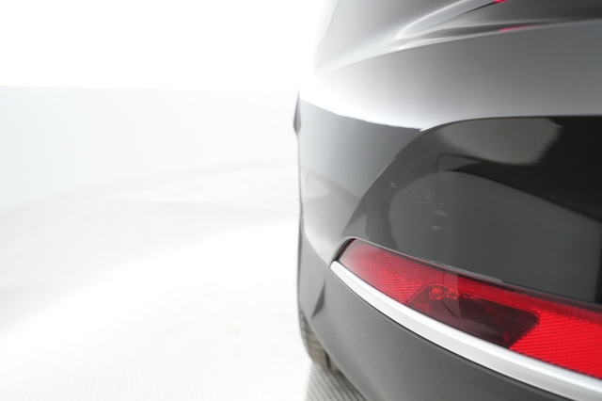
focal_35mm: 28
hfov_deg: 65.5
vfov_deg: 46.4
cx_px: 301
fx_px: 468
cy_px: 200
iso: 5000
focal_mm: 28
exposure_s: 1/100
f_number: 4.5
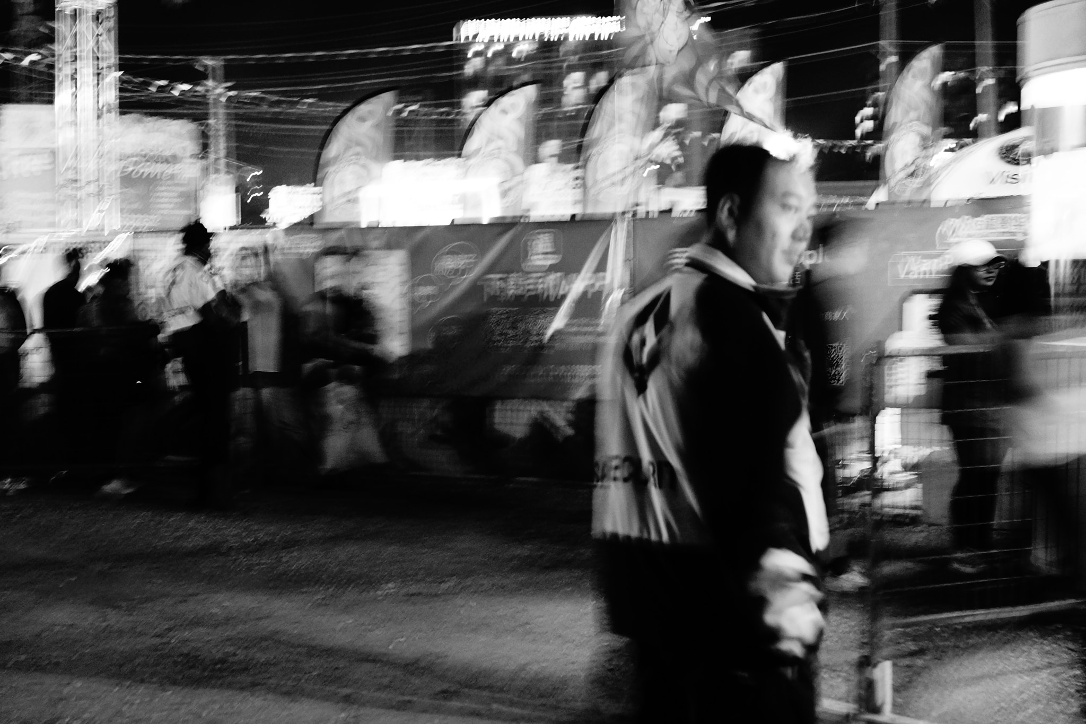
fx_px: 2021
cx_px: 543
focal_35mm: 67
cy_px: 362
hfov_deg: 30.1
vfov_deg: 20.3
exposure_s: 1/4
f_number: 4.5
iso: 1600
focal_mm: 45
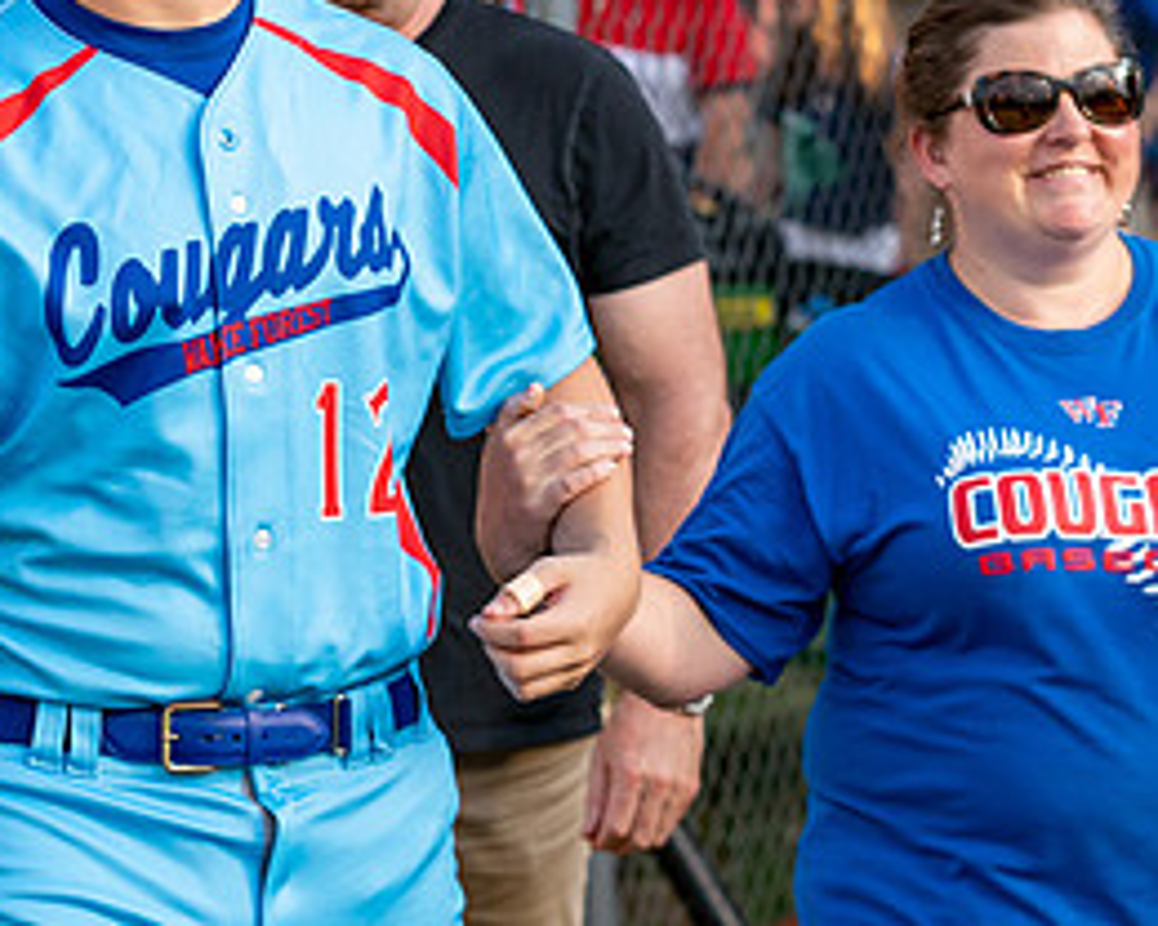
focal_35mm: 203
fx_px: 6957
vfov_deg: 7.6
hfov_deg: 9.5
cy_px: 212
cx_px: 486
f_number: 4
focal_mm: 70
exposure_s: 1/1600
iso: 1250
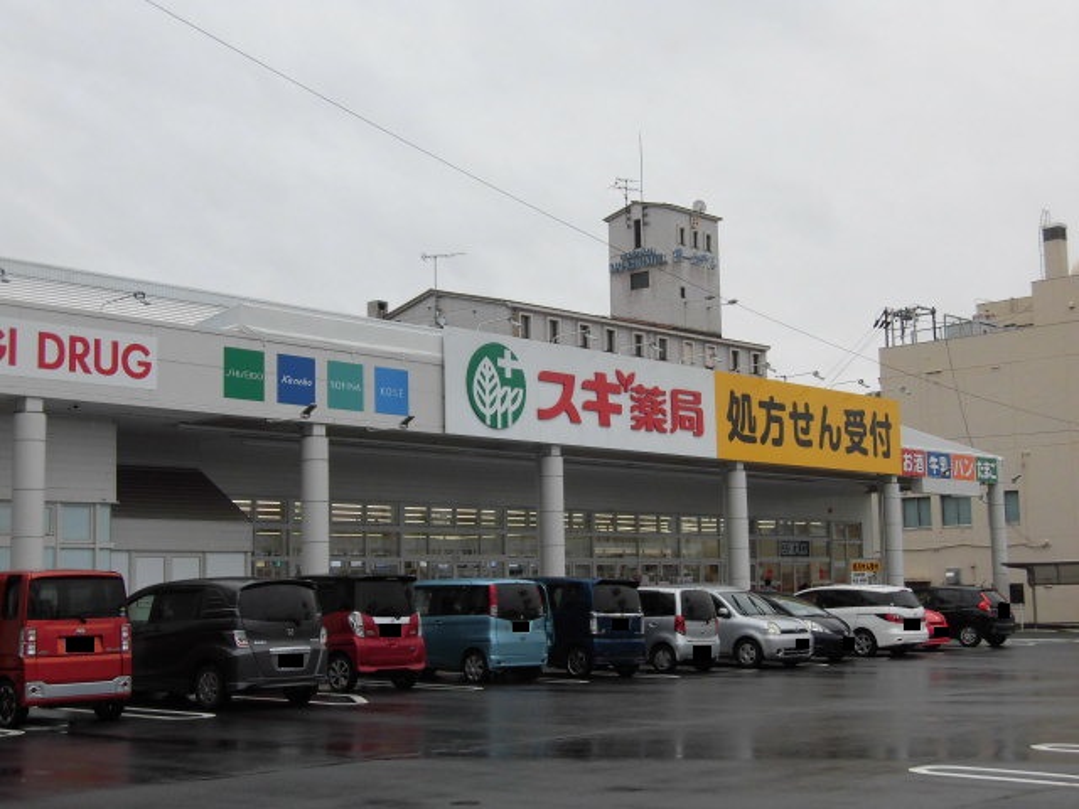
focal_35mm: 51
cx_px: 540
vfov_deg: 28.6
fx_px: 1590
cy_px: 404
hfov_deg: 37.5
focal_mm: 9.16
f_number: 4
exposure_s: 1/320
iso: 100
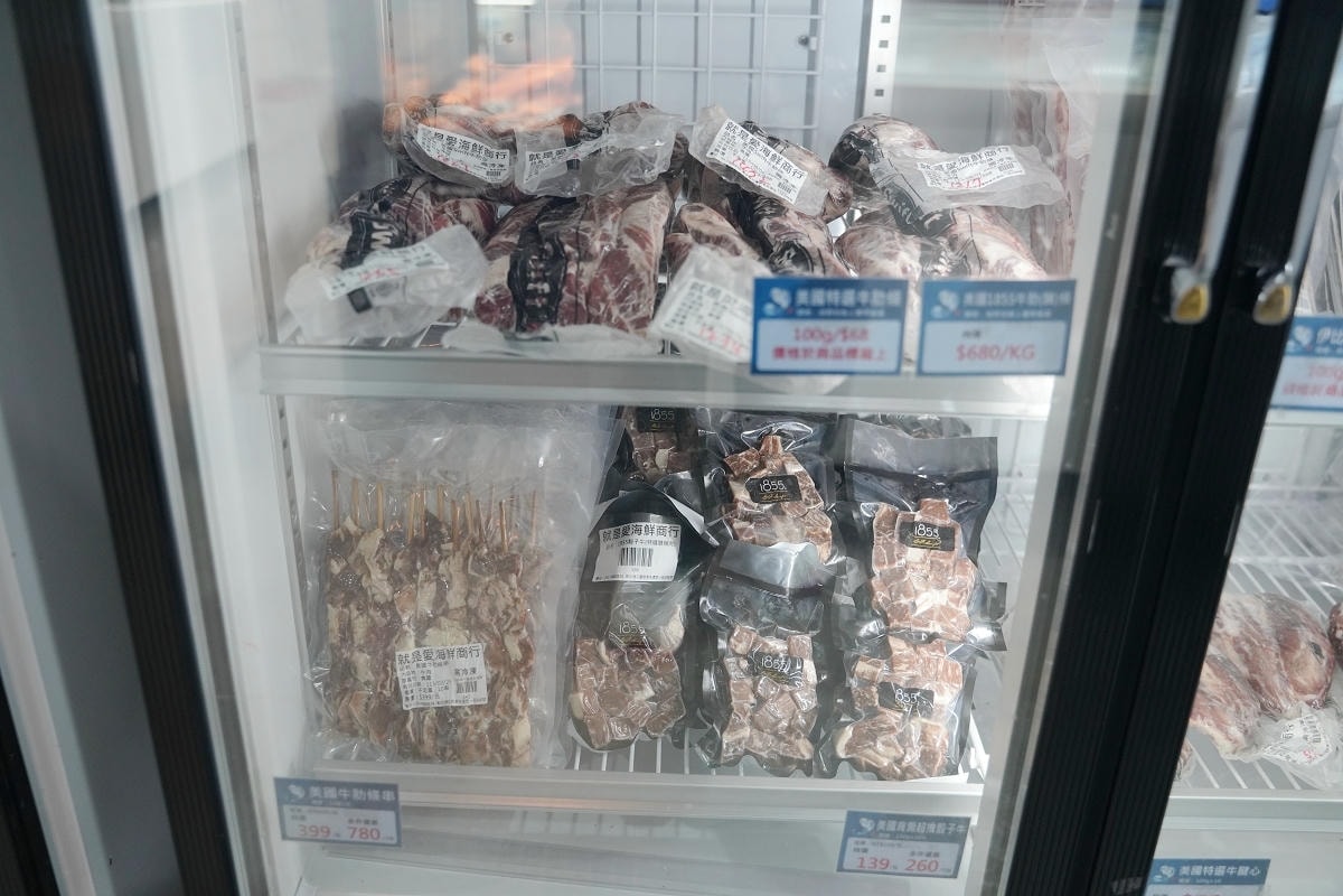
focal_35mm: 32
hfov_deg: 58.7
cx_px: 672
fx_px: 1194
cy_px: 448
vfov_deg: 41.1
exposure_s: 1/160
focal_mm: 32
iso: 1600
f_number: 3.2
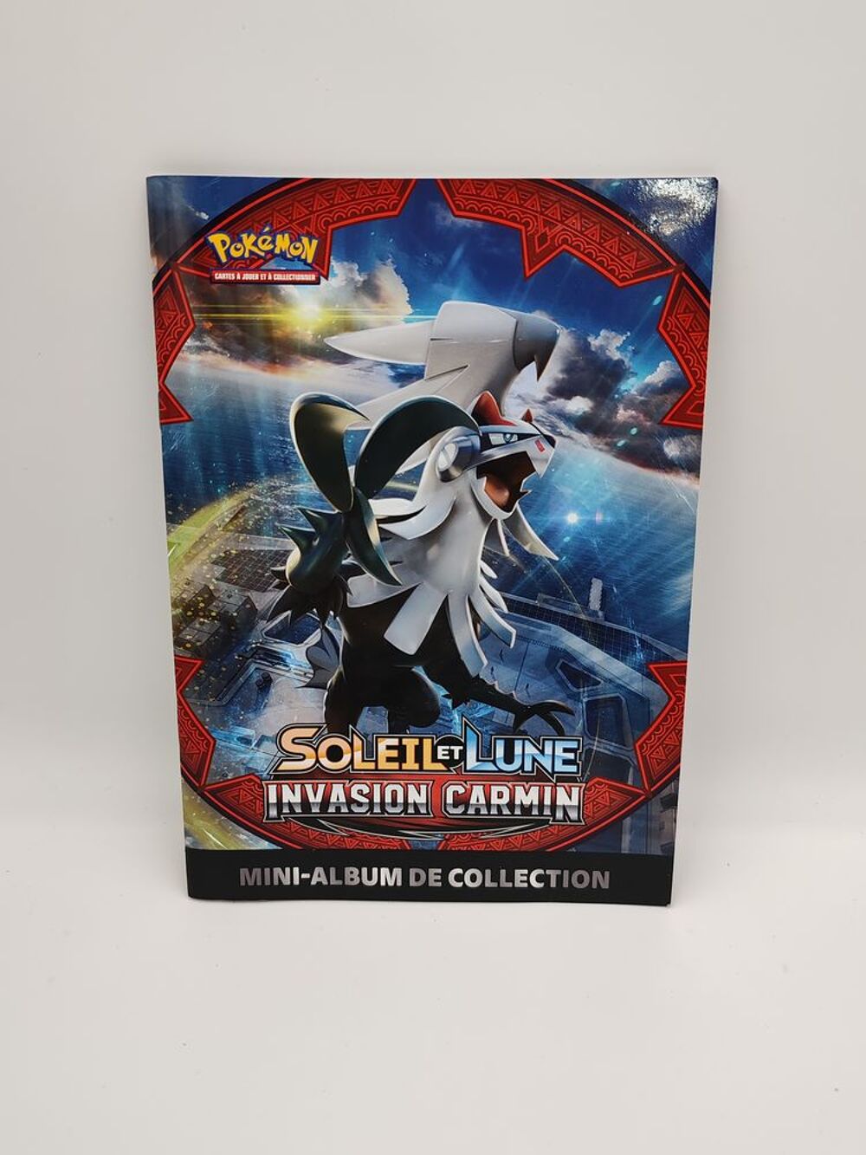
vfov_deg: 65.3
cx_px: 433
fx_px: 900
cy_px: 578
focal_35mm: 27
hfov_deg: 51.4
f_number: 1.9
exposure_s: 1/100
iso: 800
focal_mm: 6.12
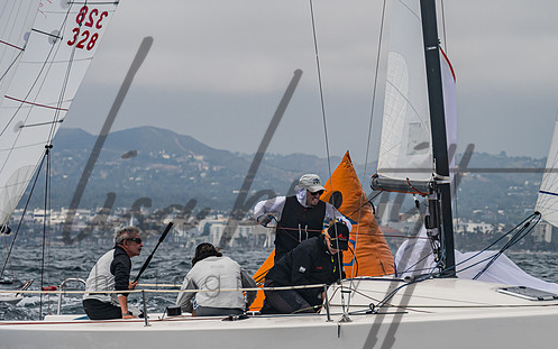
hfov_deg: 8.2
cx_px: 283
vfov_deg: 5.1
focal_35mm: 256
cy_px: 176
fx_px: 3894
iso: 160
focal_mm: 165
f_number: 6.3
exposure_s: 1/1000
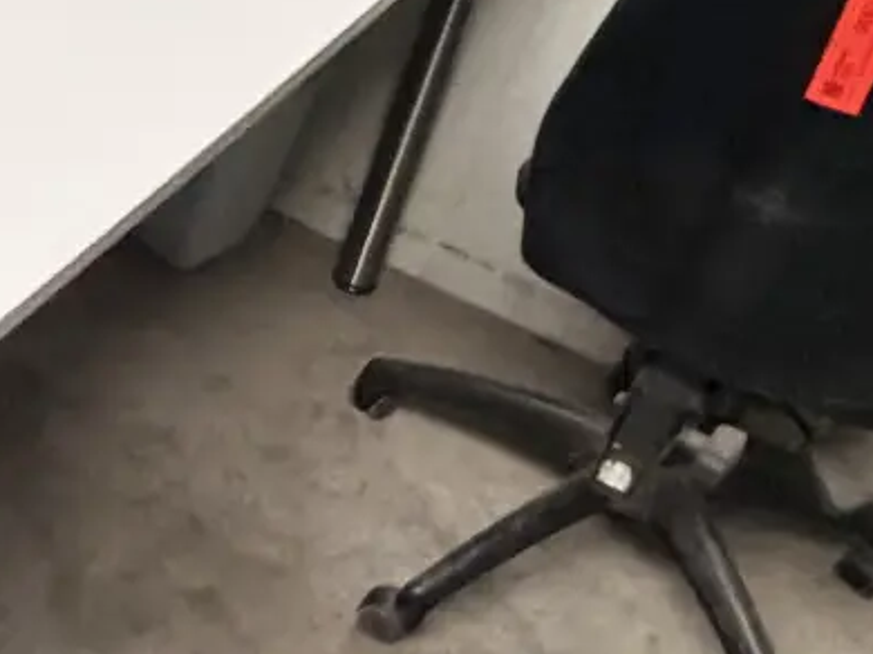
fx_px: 1739
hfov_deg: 24.6
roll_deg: -0.8
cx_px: -255
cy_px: 486
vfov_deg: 21.1
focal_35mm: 69
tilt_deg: -42.0
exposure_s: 1/50
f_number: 2.2
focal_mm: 2.22
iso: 320
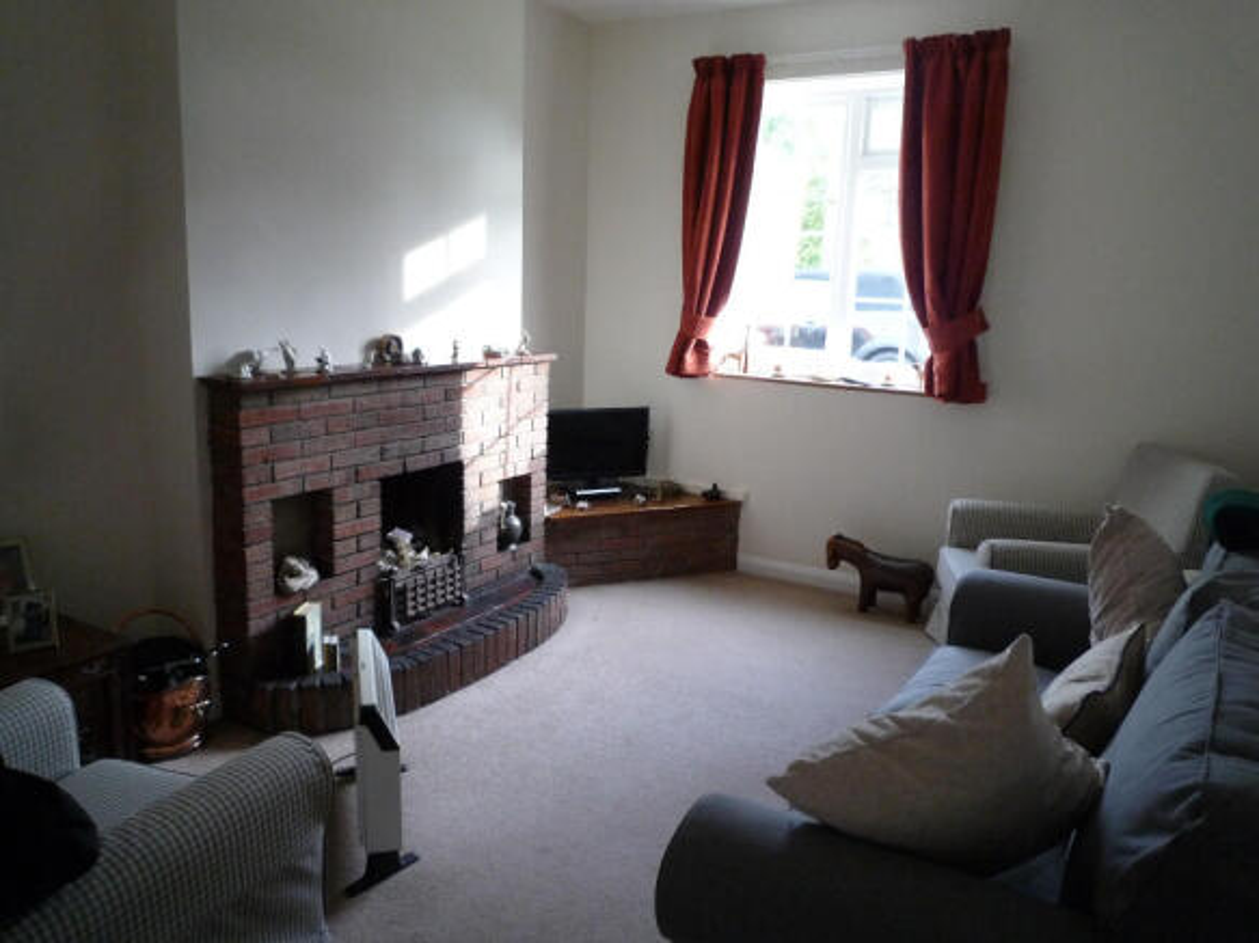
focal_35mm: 25
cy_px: 472
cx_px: 630
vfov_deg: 54.9
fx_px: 909
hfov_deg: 69.4
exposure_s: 1/30
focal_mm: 4.4
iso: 320
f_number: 2.8
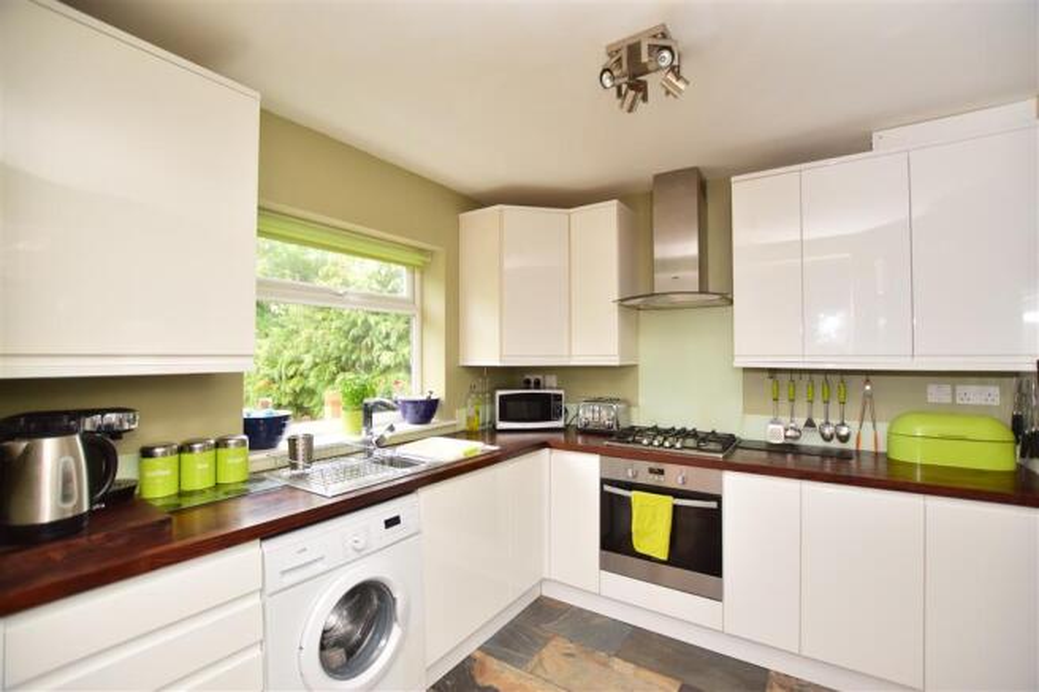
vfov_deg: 77.3
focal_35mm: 15
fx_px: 433
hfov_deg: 100.4
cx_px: 520
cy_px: 346
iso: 500
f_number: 3.5
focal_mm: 10
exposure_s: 1/200
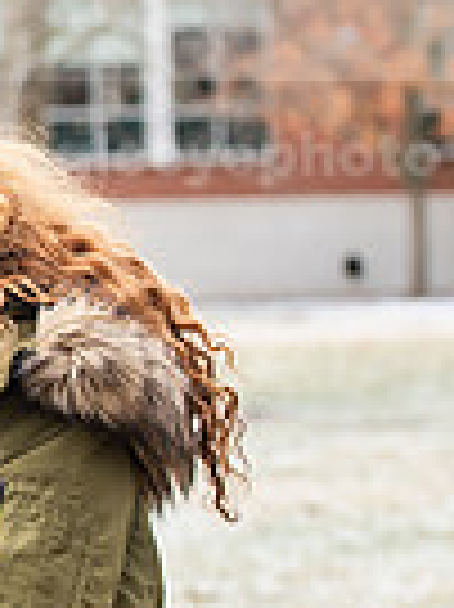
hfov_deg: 4.3
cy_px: 250
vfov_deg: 6.0
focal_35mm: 331
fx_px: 5797
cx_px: -796
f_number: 5
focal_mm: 80
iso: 320
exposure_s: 1/320
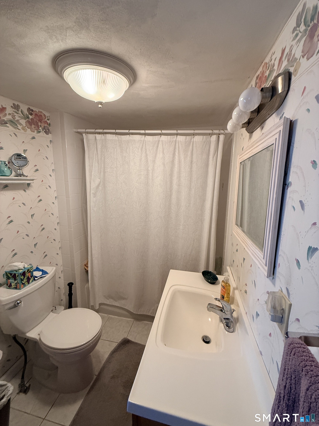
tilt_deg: -8.1
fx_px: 172
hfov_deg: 85.7
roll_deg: -1.3
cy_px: 213
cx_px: 160
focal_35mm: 14
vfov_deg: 102.1
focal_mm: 2.22
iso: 320
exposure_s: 1/60
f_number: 2.2
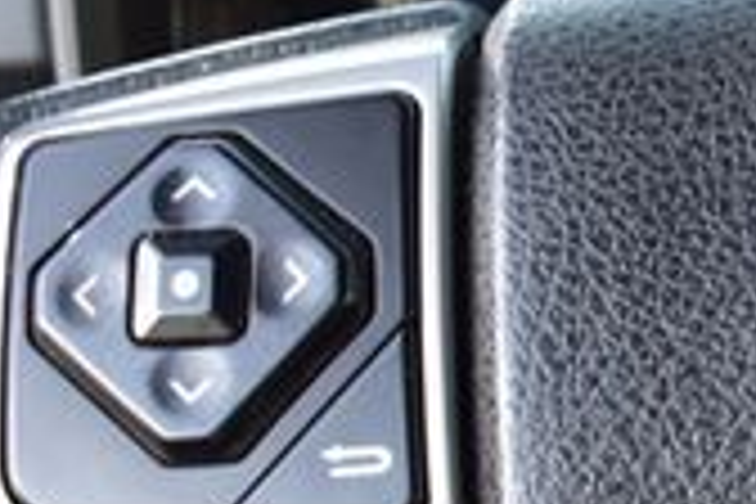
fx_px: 2518
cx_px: 1174
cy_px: 729
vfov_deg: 11.0
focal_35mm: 120
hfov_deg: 15.6
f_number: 6.3
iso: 500
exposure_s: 1/15
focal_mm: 21
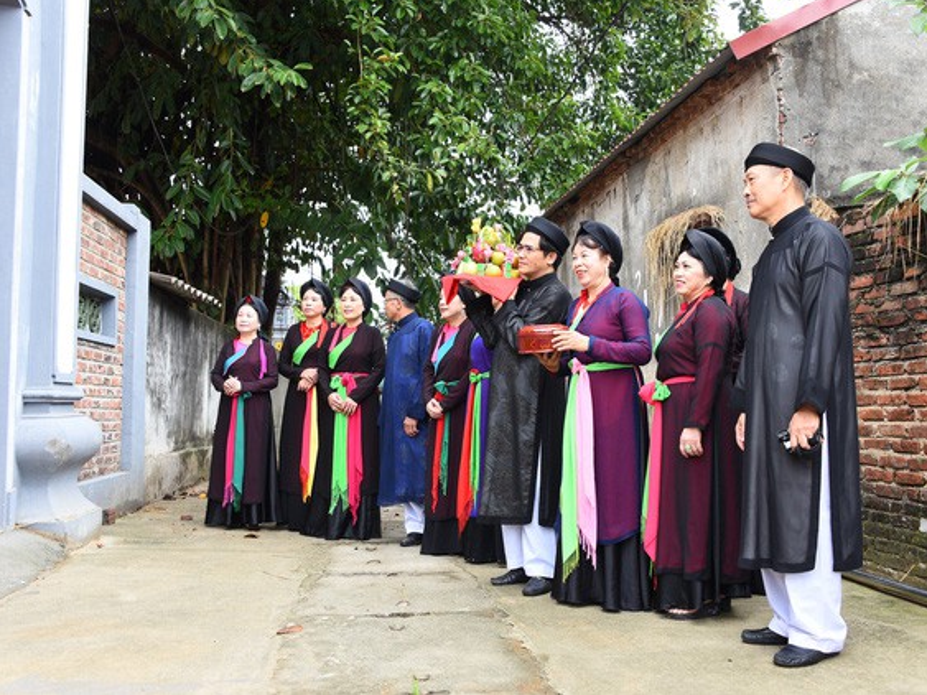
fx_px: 937
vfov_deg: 40.7
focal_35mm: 35
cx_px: 514
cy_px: 345
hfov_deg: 52.5
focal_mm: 32
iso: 320
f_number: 7.1
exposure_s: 1/60
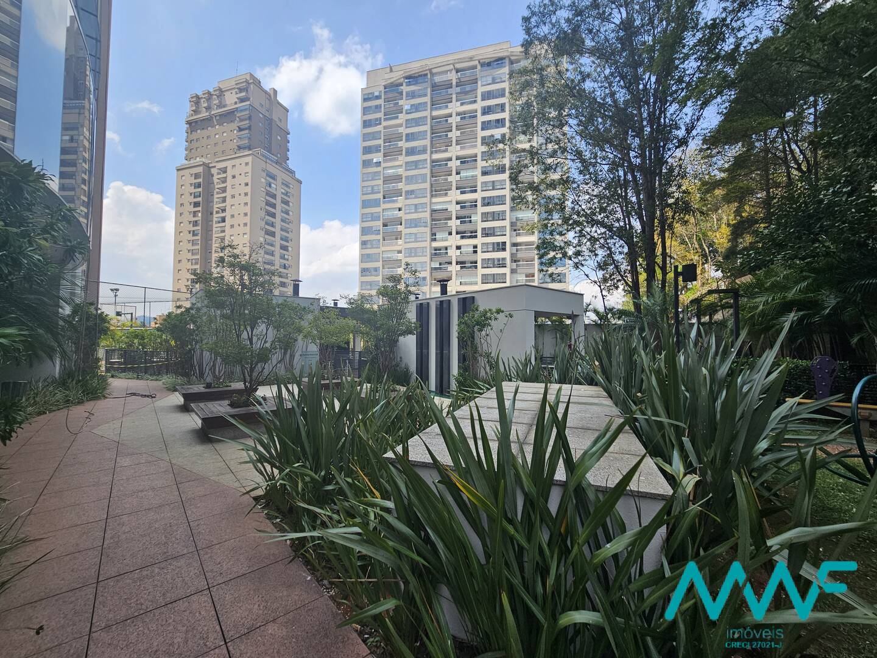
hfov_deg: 106.2
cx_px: 438
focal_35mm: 13
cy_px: 329
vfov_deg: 89.9
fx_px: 329
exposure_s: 1/1022
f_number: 2.2
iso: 50
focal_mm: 2.2
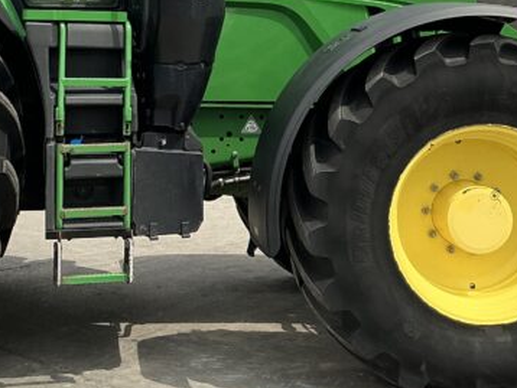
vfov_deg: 17.9
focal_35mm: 80
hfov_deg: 24.2
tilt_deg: +2.1
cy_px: -16
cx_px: 155
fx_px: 1196
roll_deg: -1.9
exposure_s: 1/1279
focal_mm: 3
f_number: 1.8
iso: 25
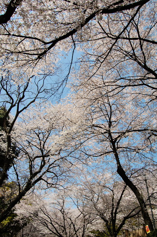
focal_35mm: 27
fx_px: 177
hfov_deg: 47.9
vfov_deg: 67.4
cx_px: 78
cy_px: 118
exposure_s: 1/400
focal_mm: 18
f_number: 10
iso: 200
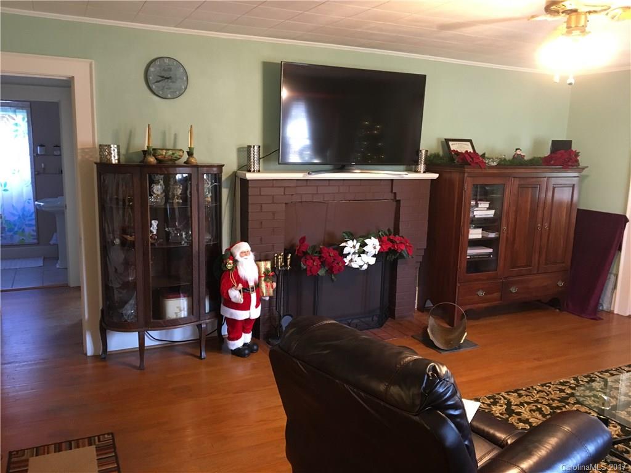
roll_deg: -1.3
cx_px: 316
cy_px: 236
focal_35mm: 29
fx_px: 529
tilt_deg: -9.4
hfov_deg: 61.7
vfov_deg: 48.2
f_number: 2.2
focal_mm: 4.15
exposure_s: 1/17
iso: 200
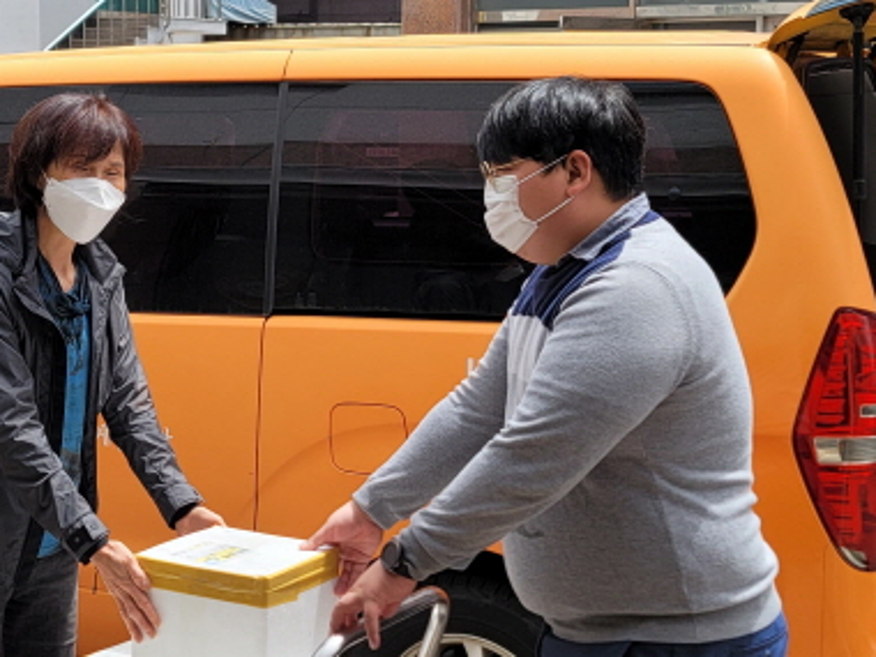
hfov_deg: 39.5
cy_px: 518
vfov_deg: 30.8
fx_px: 1164
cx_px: 166
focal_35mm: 46
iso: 20
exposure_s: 1/537
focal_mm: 7
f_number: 1.8
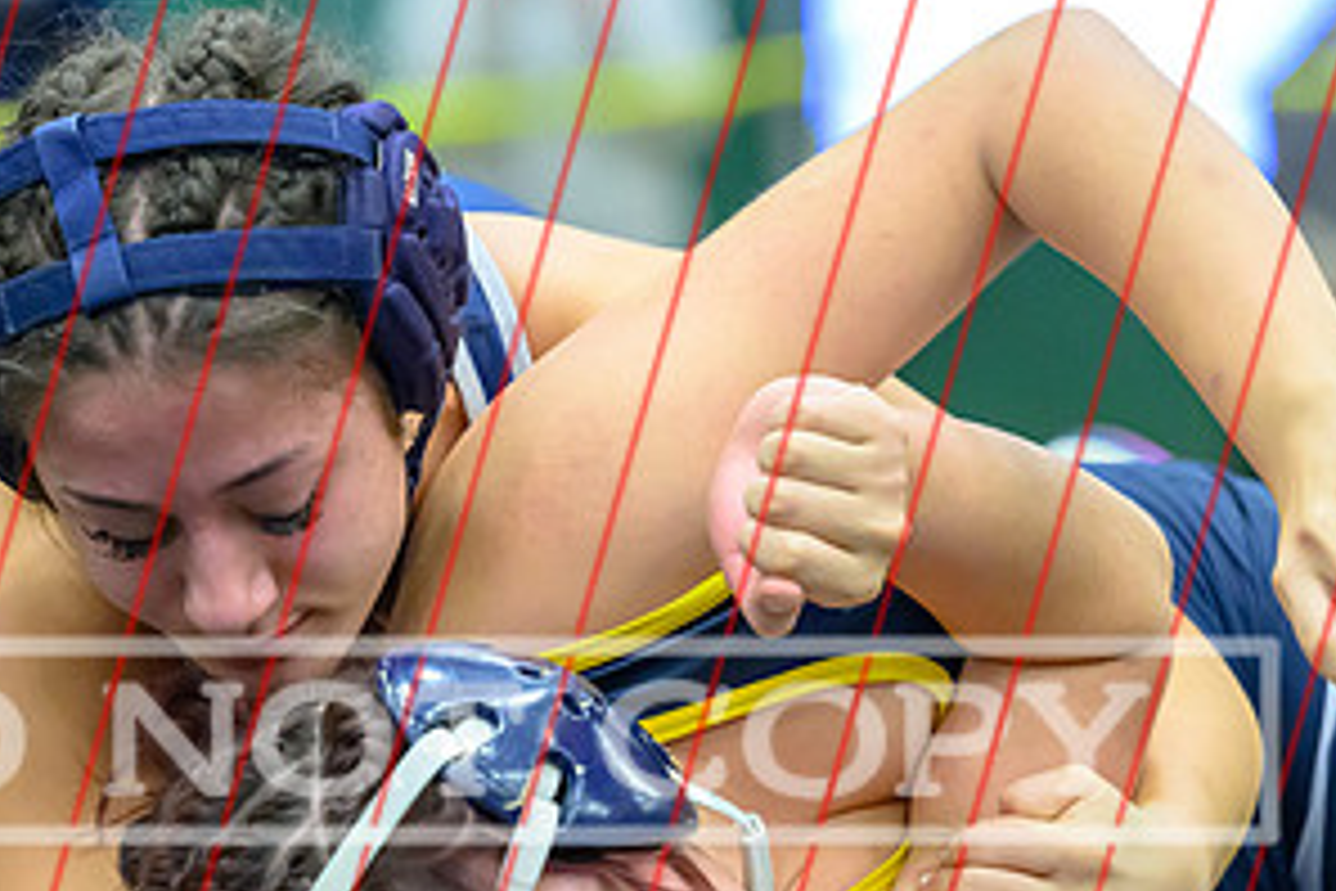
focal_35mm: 268
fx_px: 9945
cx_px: 332
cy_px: 824
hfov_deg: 7.7
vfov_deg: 5.1
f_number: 2.8
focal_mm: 125
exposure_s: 1/640
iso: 7200
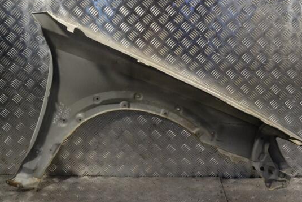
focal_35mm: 37
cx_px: 149
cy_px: 96
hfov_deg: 51.9
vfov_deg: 36.0
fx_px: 310
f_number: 9
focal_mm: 22
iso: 3200
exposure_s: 1/320
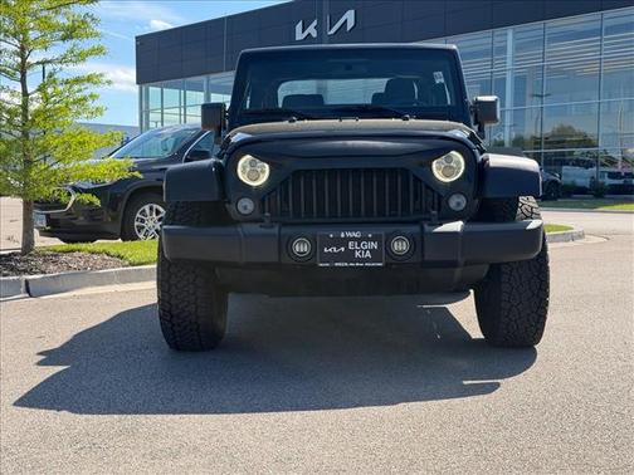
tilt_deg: -4.2
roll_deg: -0.8
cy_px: 238
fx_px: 879
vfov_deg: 30.3
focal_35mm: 48
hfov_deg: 39.7
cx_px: 317
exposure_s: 1/2667
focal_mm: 6.76
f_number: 1.78
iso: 100
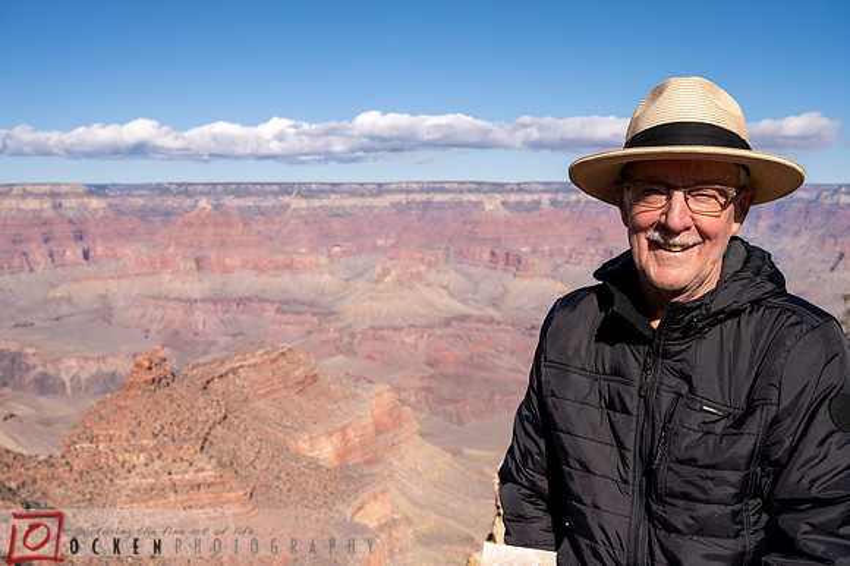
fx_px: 859
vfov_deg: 36.5
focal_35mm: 36
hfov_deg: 52.7
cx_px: 425
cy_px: 283
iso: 400
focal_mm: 36
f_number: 8
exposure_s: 1/2000
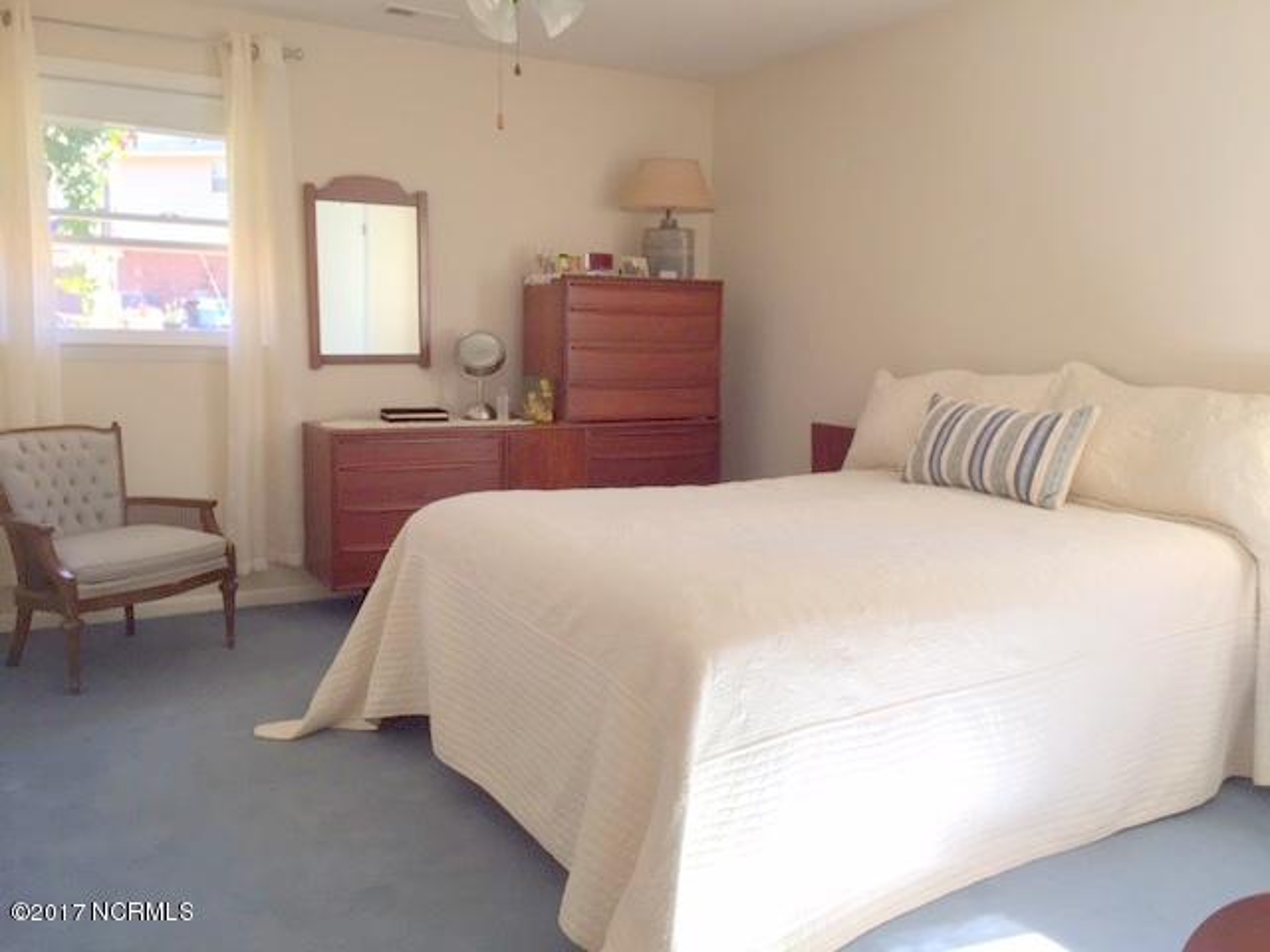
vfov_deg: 48.2
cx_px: 635
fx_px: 1064
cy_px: 476
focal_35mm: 29
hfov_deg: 61.7
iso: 32
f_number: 2.2
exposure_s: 1/30
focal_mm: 4.15
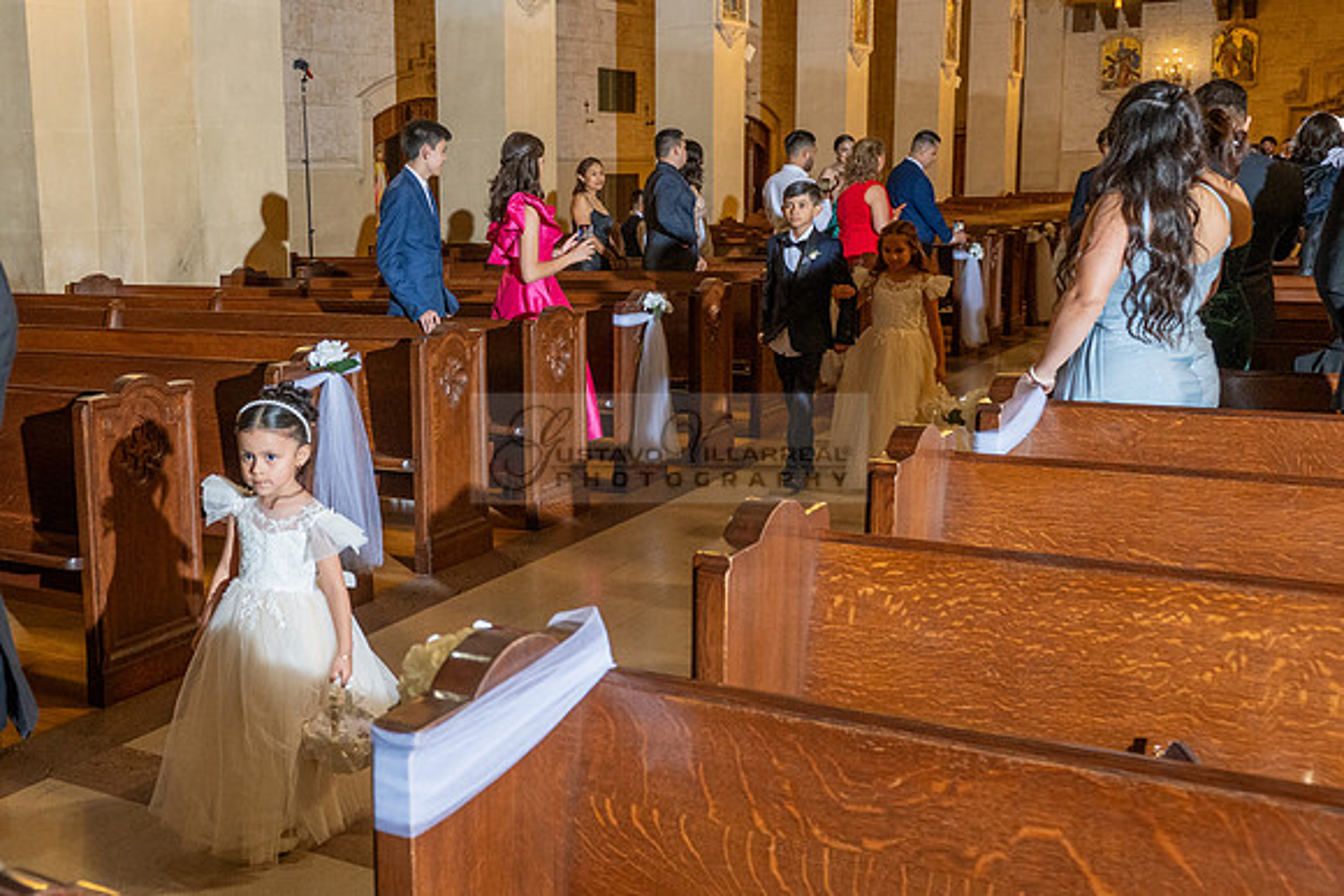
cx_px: 369
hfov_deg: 47.0
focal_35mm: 40
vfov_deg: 33.4
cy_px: 455
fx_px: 1493
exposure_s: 1/160
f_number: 4.5
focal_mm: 24
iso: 1000
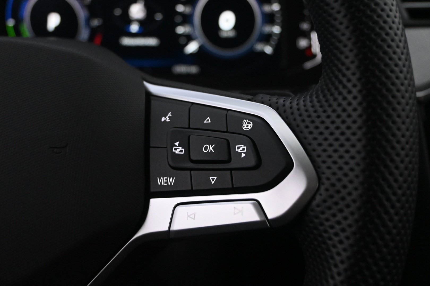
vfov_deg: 30.8
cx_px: 215
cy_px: 143
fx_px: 520
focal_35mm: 44
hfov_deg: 45.0
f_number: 4.8
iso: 6400
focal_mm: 29
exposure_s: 1/80
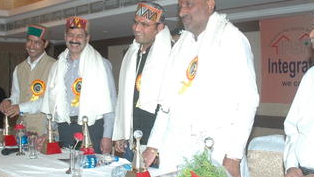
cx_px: 115
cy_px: 102
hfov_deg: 38.2
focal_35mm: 54
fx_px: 450
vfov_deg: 22.2
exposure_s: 1/60
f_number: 4.5
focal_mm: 18
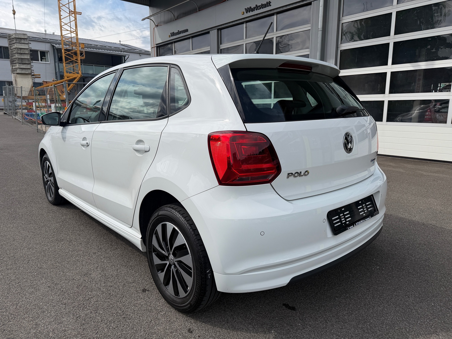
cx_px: 226
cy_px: 170
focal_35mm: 24
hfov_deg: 71.6
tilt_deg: -10.6
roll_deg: -0.7
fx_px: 313
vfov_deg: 56.8
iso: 80
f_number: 1.78
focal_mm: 6.76
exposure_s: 1/4405
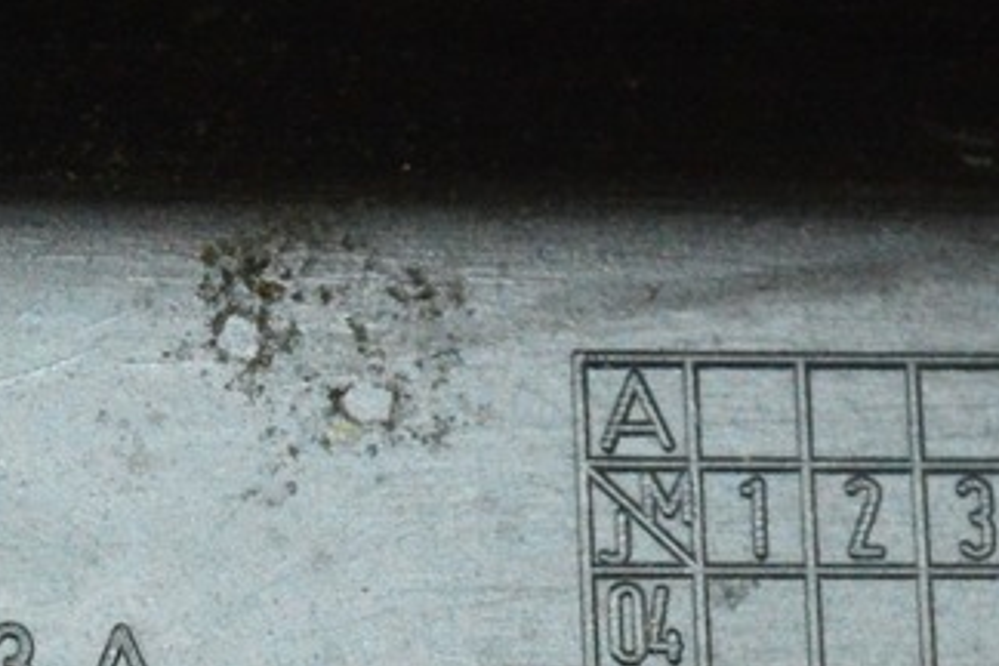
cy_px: 782
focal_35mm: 261
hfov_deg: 7.9
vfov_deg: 5.3
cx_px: 65
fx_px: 7231
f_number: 5.6
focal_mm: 55
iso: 6400
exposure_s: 1/160
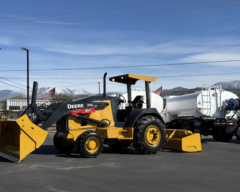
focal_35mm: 45
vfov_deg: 33.4
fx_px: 320
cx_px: 105
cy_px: 101
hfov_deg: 41.1
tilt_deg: +1.8
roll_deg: +0.2
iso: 64
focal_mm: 6.76
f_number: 1.78
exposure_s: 1/6494
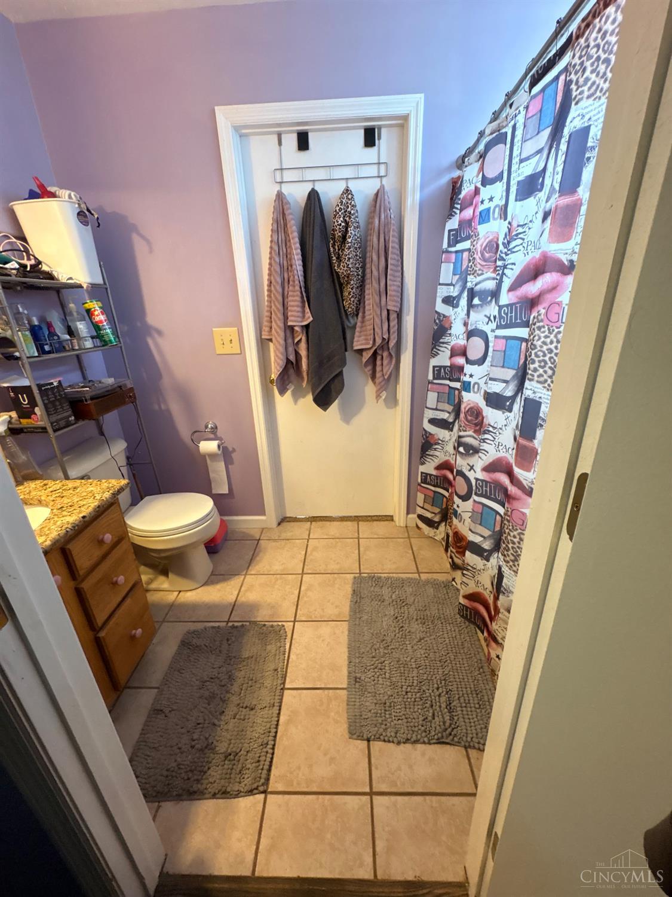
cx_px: 336
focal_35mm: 14
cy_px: 448
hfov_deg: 85.7
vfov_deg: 102.1
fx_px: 362
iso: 400
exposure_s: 1/60
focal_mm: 2.22
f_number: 2.2
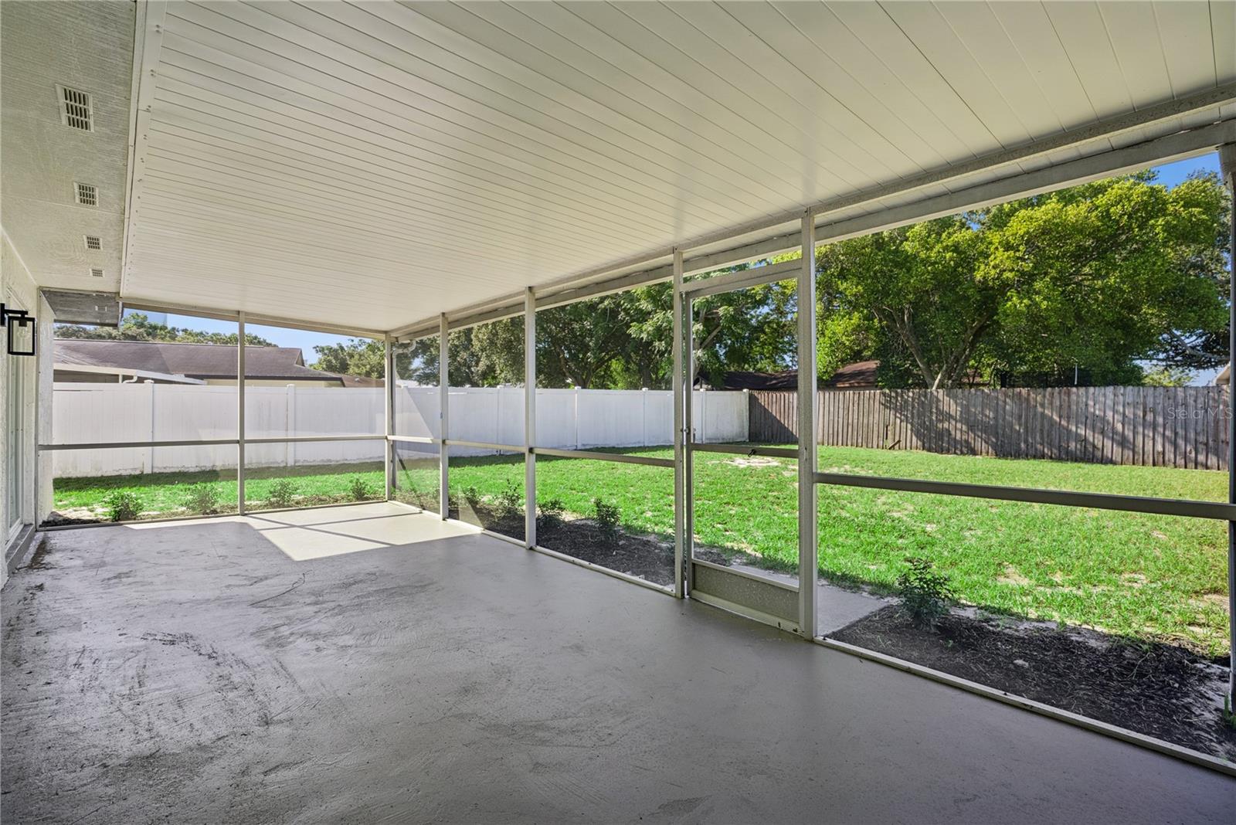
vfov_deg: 73.8
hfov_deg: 96.7
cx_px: 618
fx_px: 550
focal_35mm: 16
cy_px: 412
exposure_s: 1/50
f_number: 8
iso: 100
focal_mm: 16
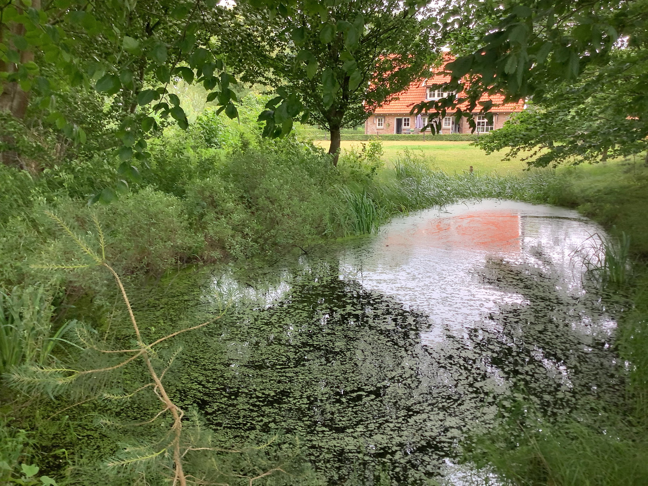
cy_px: 243
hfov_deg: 58.4
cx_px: 324
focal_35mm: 31
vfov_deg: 45.4
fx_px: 580
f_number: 2.4
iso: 40
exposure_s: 1/120
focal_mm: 3.3
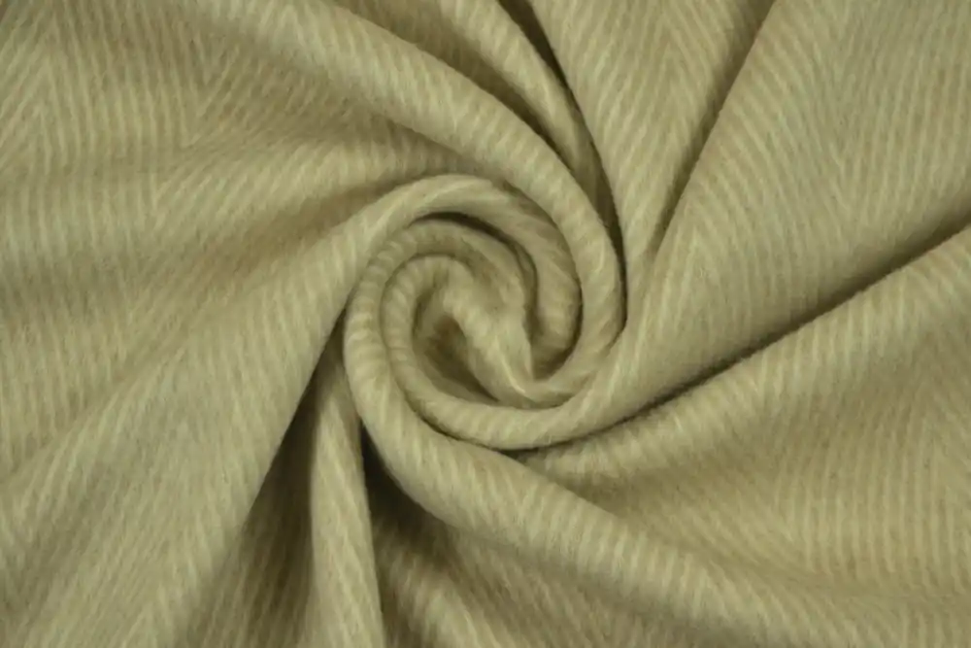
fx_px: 2225
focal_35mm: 82
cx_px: 486
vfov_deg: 16.6
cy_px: 324
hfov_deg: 24.6
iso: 100
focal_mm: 55
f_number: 6.3
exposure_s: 1/13
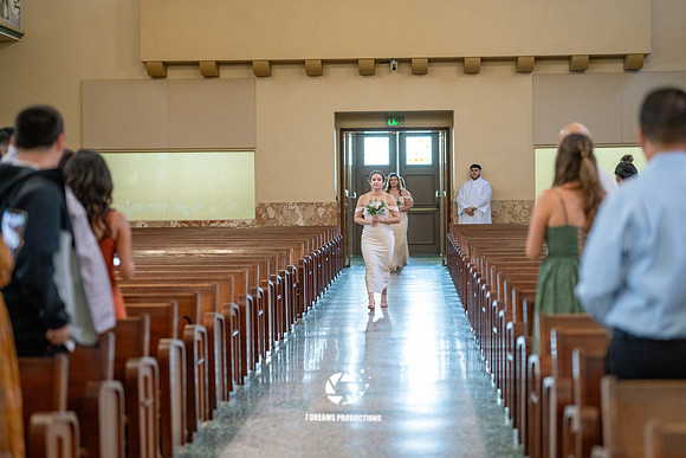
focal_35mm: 85
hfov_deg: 23.9
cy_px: 229
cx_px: 343
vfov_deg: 16.1
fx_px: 1620
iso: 2000
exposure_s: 1/125
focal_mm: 85
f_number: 2
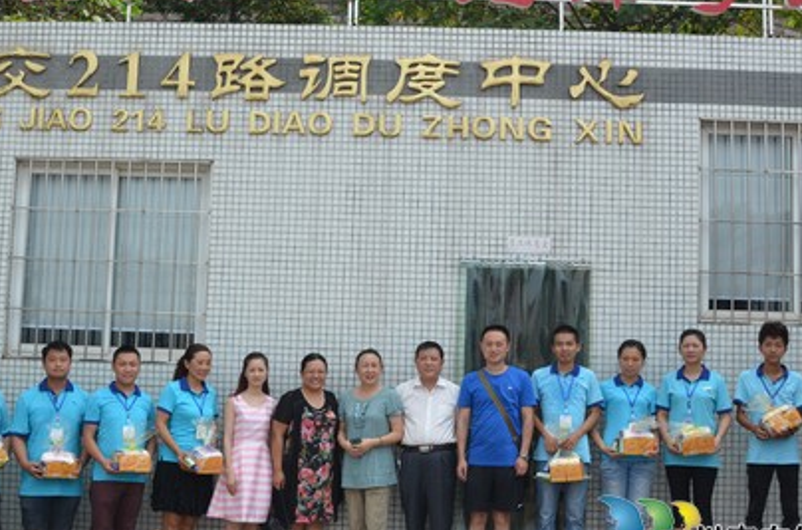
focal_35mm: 52
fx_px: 1155
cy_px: 255
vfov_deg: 25.8
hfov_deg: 38.2
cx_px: 353
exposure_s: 1/250
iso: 140
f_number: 8
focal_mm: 28
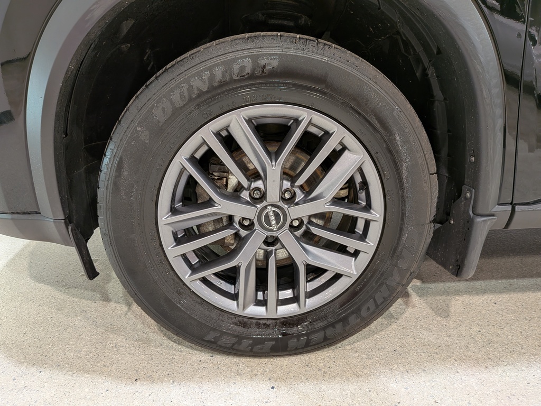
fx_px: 375
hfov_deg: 71.6
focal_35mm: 24
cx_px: 270
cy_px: 203
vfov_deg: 56.8
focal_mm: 4.53
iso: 37
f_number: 1.7
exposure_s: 1/24
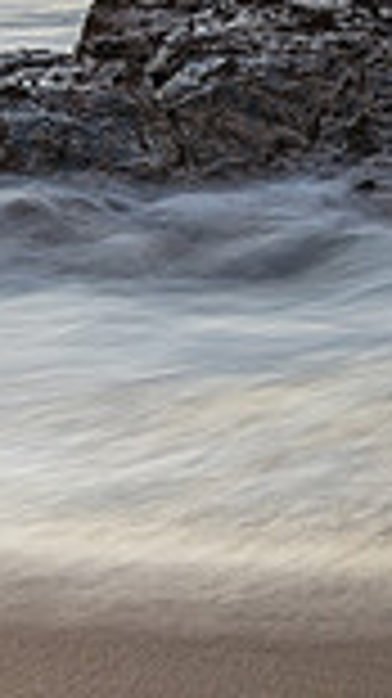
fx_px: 3720
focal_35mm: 201
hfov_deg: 5.7
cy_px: -110
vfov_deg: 10.6
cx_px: 1041
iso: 80
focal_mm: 34
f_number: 9
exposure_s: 1.6
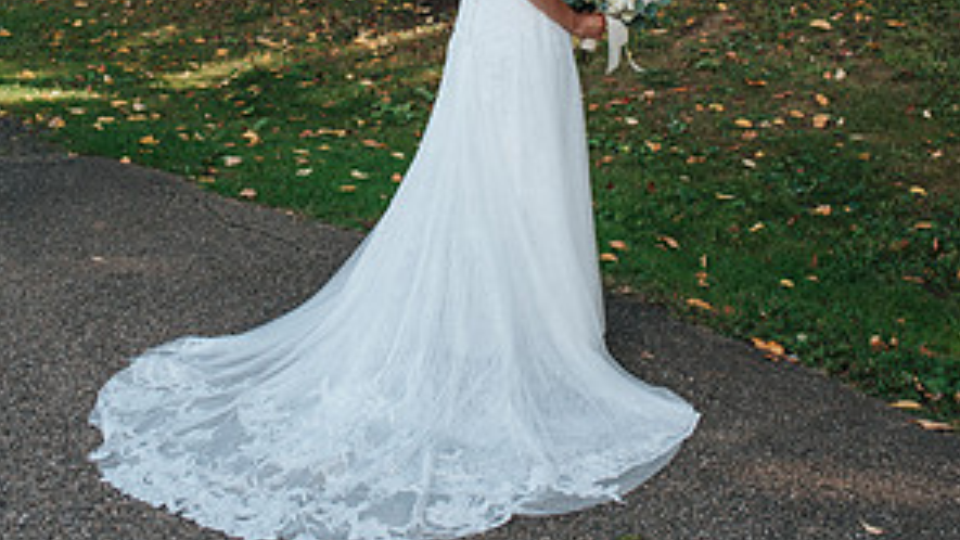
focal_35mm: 56
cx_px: 478
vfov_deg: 20.9
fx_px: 1426
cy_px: 36
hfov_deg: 37.2
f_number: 4
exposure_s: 1/1000
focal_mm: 35
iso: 500
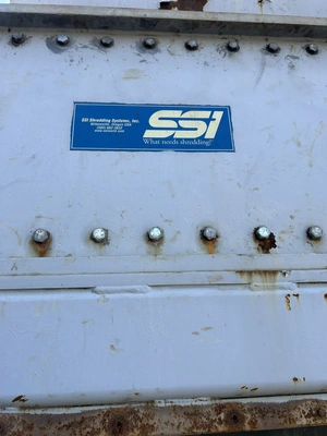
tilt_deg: +21.6
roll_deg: +3.4
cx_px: 164
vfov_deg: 67.3
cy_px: 218
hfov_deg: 53.1
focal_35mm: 26
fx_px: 327
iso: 50
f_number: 1.5
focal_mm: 5.7
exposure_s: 1/611
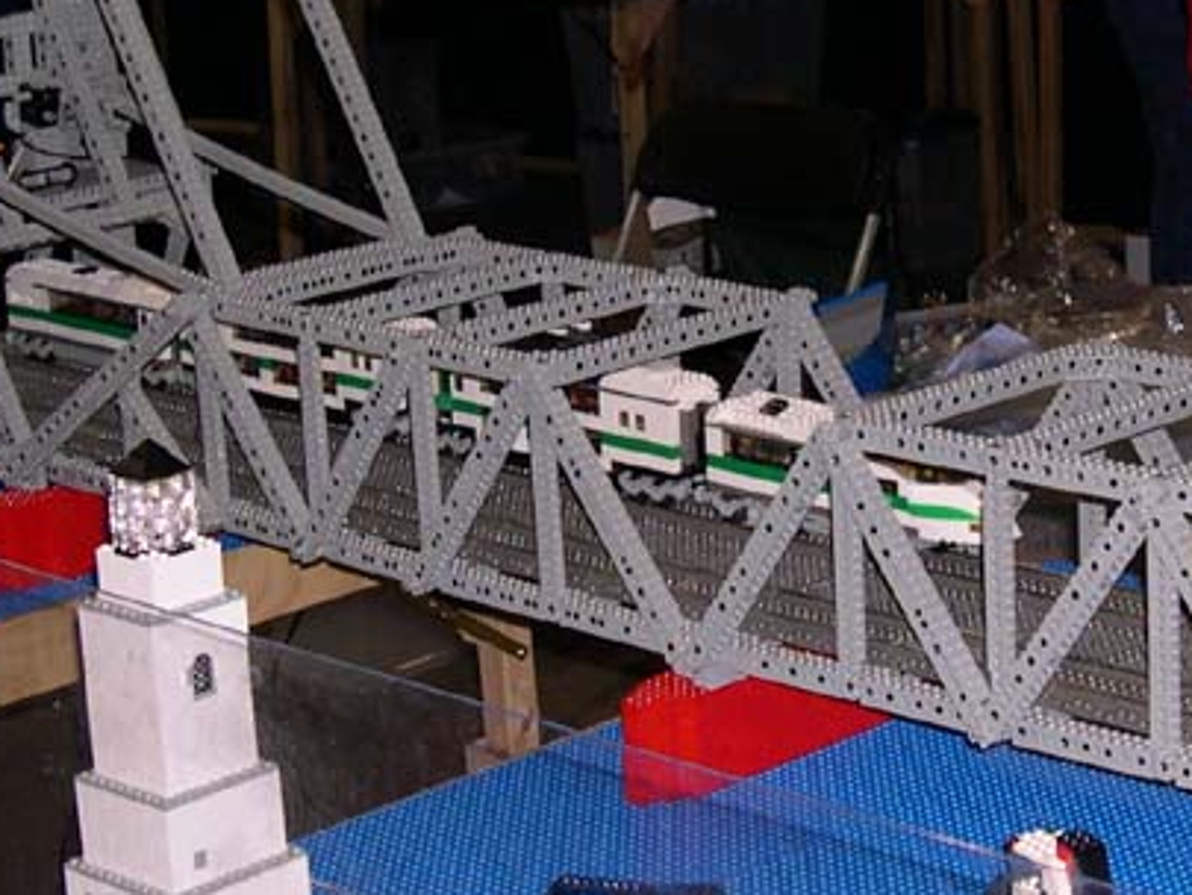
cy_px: 439
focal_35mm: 96
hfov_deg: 20.4
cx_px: 759
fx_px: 3307
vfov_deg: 15.4
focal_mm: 8
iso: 112
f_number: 2.8
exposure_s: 1/60
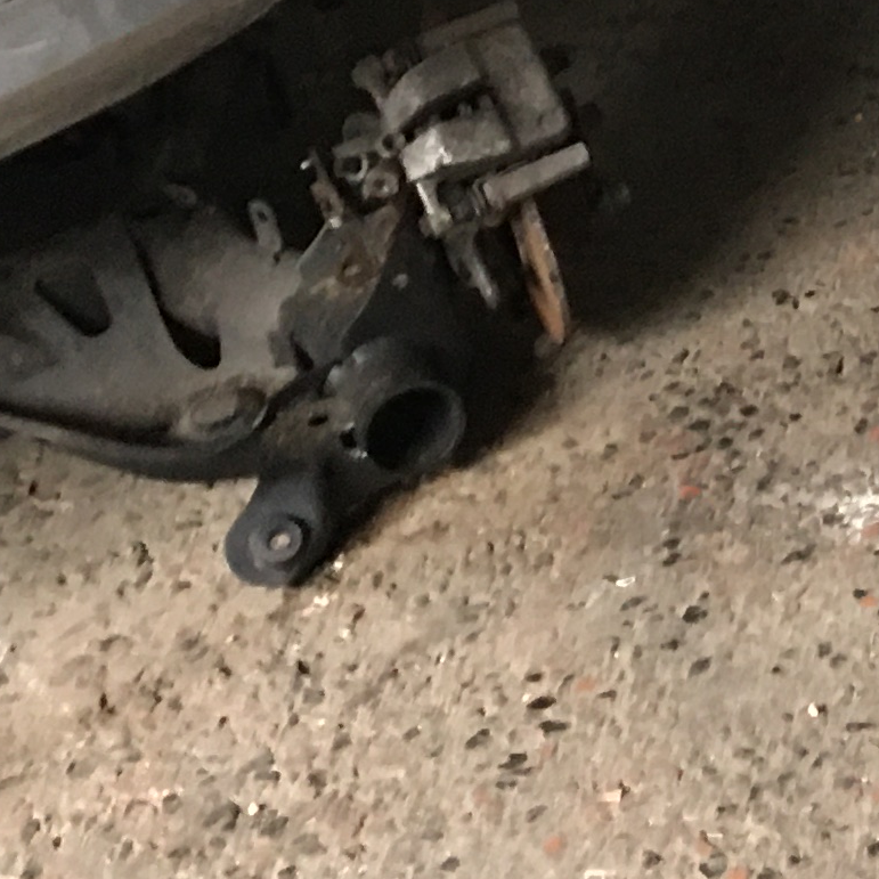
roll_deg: +6.4
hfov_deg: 11.8
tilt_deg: -17.6
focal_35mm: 134
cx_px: 1699
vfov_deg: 12.1
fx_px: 3850
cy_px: -653
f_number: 2.2
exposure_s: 1/17
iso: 100
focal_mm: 4.15
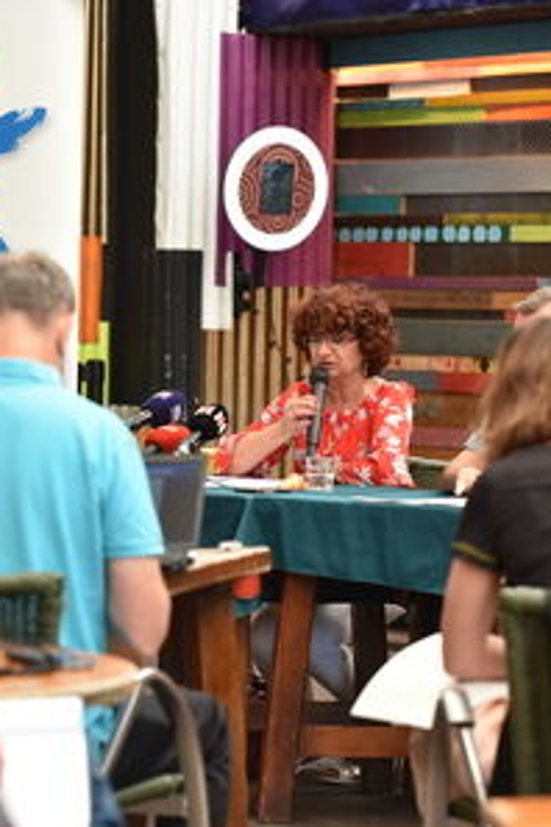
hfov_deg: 8.6
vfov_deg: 12.9
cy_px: 415
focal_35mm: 159
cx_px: 454
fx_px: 3650
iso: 1600
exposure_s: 1/320
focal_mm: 105
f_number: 4
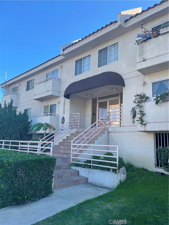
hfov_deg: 53.1
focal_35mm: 26
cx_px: 84
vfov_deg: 67.3
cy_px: 112
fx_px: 169
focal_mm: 4.2
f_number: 1.6
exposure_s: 1/764
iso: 32
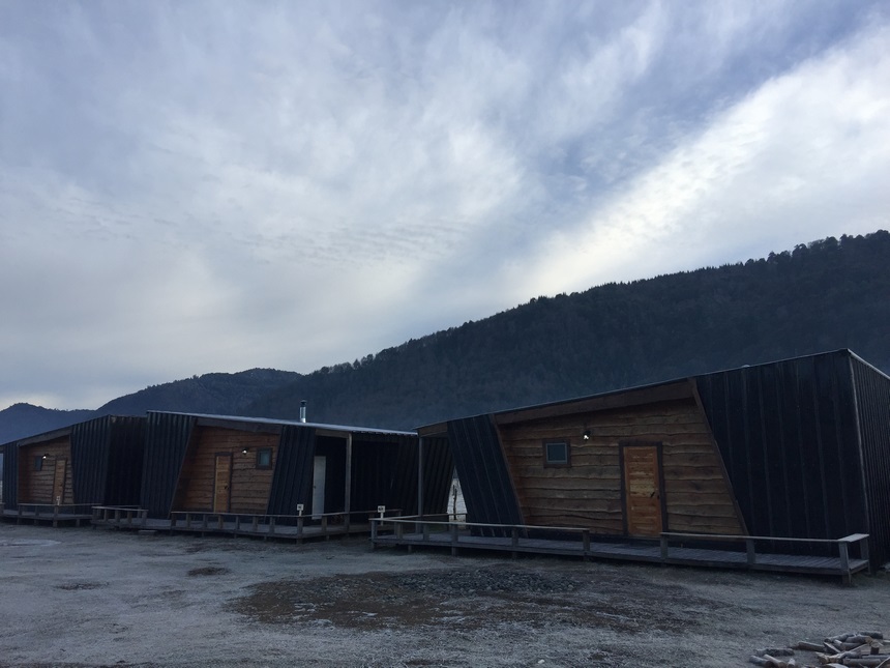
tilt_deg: +11.1
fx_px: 746
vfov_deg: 48.2
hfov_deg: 61.7
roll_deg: +0.8
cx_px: 445
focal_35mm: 29
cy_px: 334
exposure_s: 1/732
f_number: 2.2
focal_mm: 4.15
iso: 32
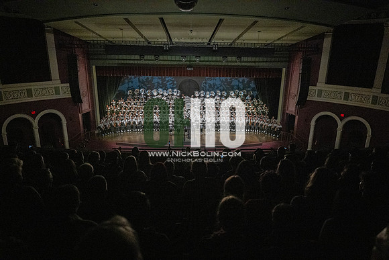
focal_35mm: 26
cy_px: 130
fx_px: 276
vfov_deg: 50.4
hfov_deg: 70.4
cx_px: 194
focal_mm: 25.5
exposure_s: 1/500
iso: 16000
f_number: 2.8
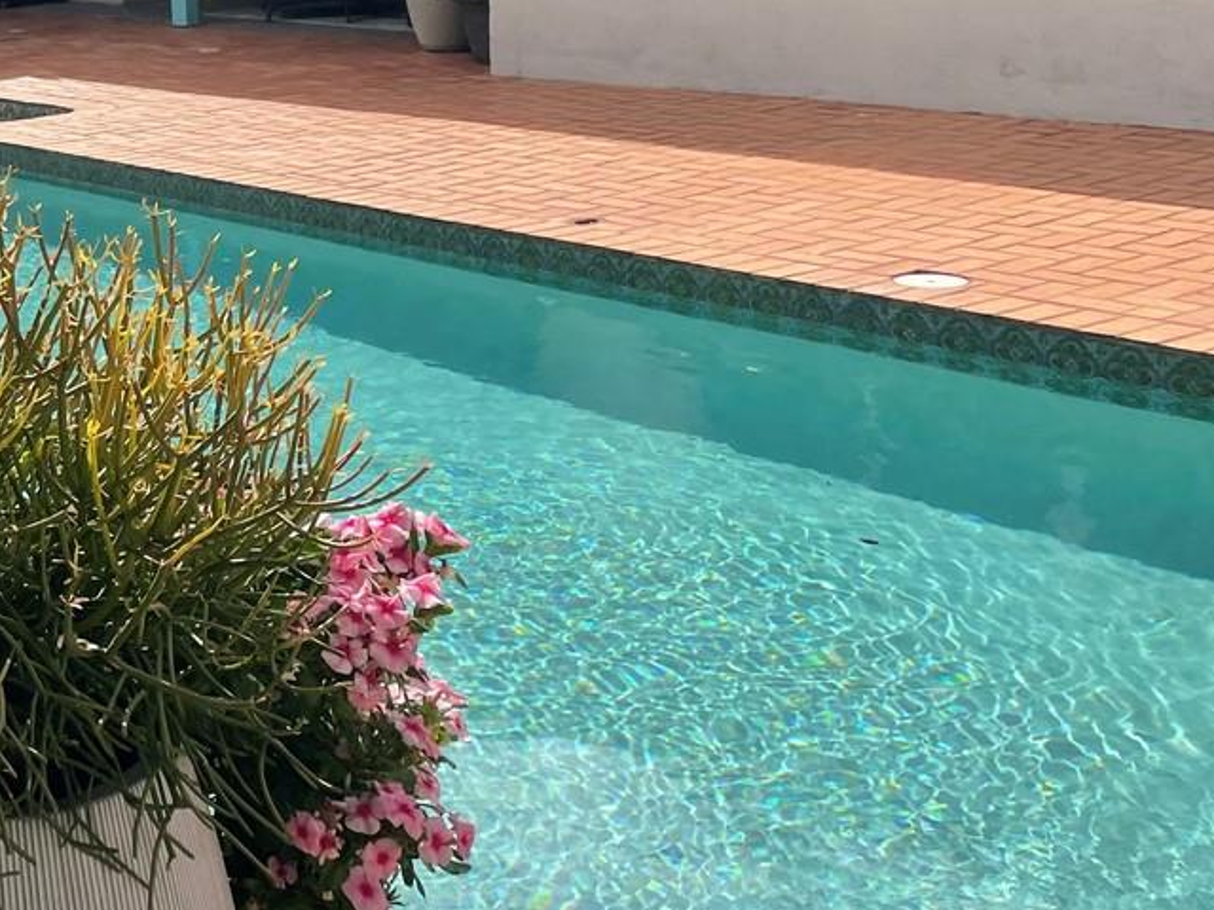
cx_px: -154
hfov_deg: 27.1
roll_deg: +3.9
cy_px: 59
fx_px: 2280
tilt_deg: -4.7
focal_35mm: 65
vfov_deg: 22.0
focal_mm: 4.2
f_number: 1.6
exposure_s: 1/5814
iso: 32
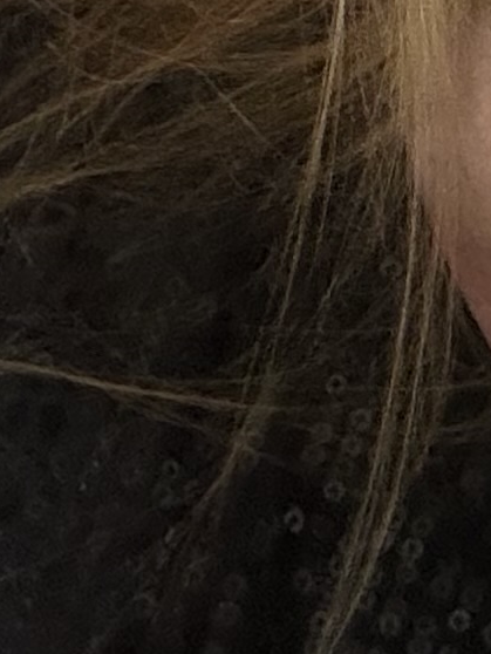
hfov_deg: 8.6
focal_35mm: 166
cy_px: -206
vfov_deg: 11.6
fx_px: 3137
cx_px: 900
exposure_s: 1/30
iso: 500
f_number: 1.9
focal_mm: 2.71
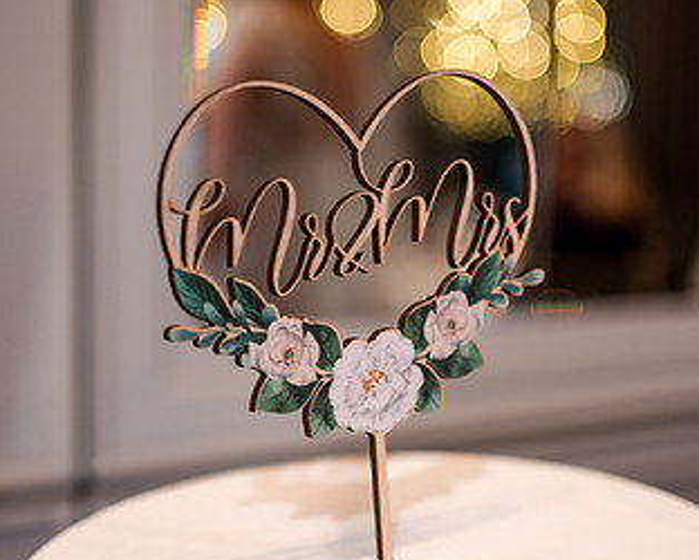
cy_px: 342
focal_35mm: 61
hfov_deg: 30.9
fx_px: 1263
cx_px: 361
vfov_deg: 25.0
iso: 500
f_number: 1.8
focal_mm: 35
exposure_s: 1/250
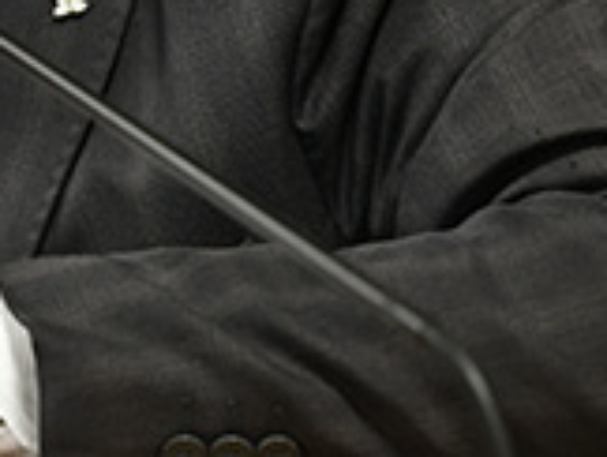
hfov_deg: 2.9
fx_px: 12065
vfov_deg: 2.2
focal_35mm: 687
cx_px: -461
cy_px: -423
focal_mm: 135
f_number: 2.8
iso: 400
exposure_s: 1/60
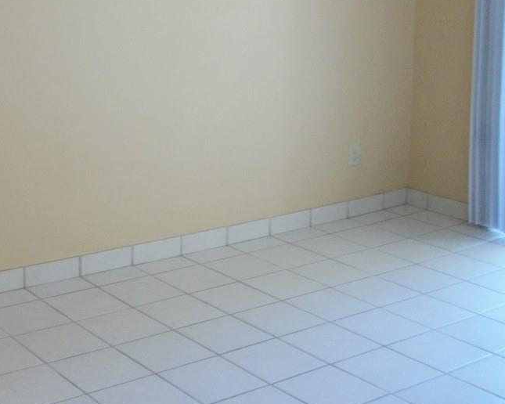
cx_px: 60
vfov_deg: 24.3
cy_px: 95
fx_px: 927
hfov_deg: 29.4
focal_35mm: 62
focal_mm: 5.7
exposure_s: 1/25
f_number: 2.9
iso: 160
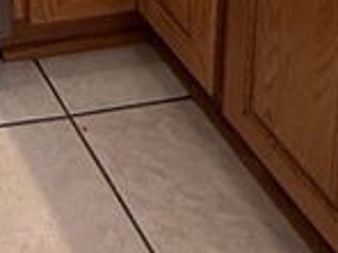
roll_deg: +3.0
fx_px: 947
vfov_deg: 10.8
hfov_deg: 16.8
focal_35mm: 97
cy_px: -488
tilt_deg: -9.7
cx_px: -272
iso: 64
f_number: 2.2
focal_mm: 2.22
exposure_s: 1/120
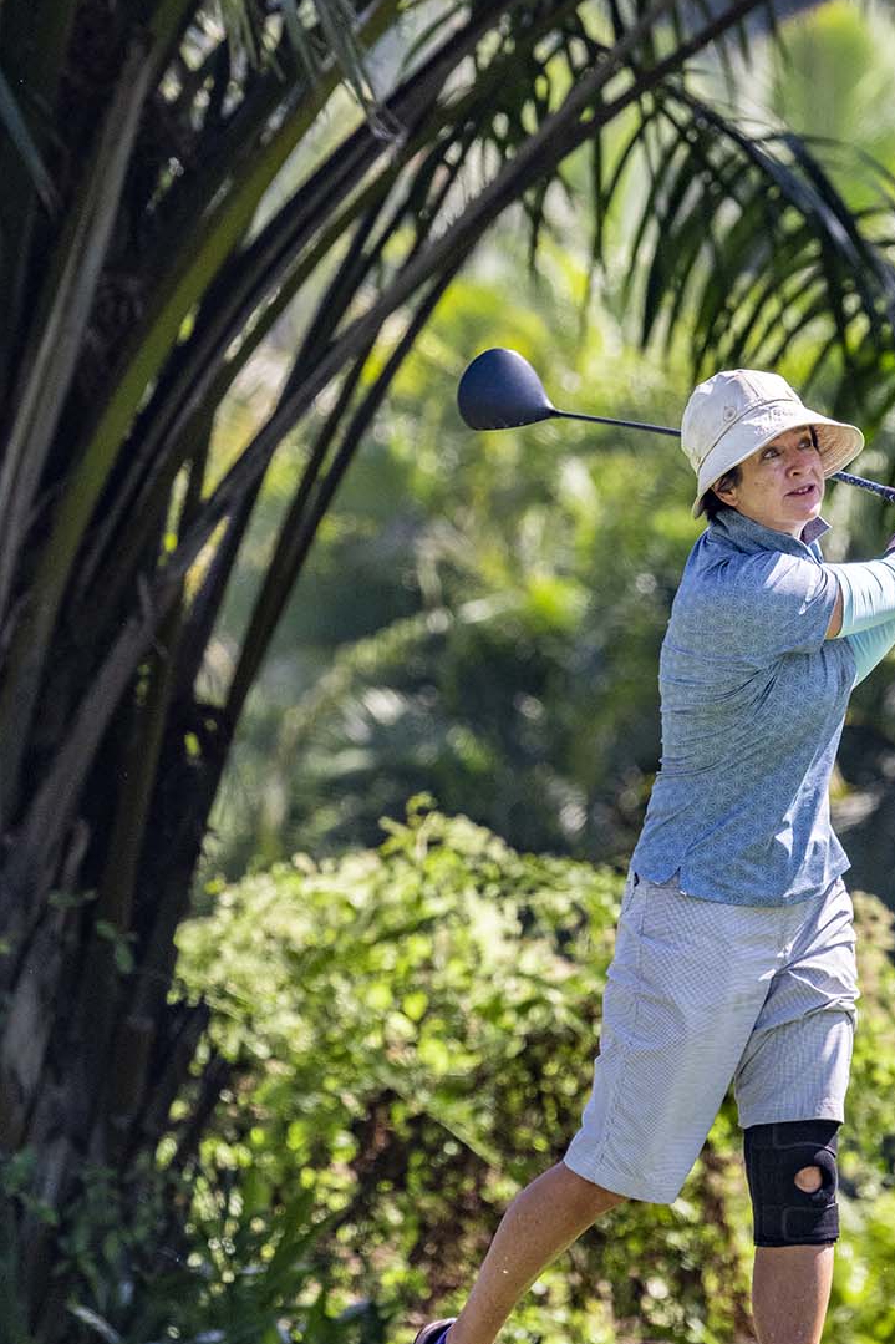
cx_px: 595
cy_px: 765
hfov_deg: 2.6
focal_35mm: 534
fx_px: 19919
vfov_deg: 3.9
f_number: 8
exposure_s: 1/1600
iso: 1000
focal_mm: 400
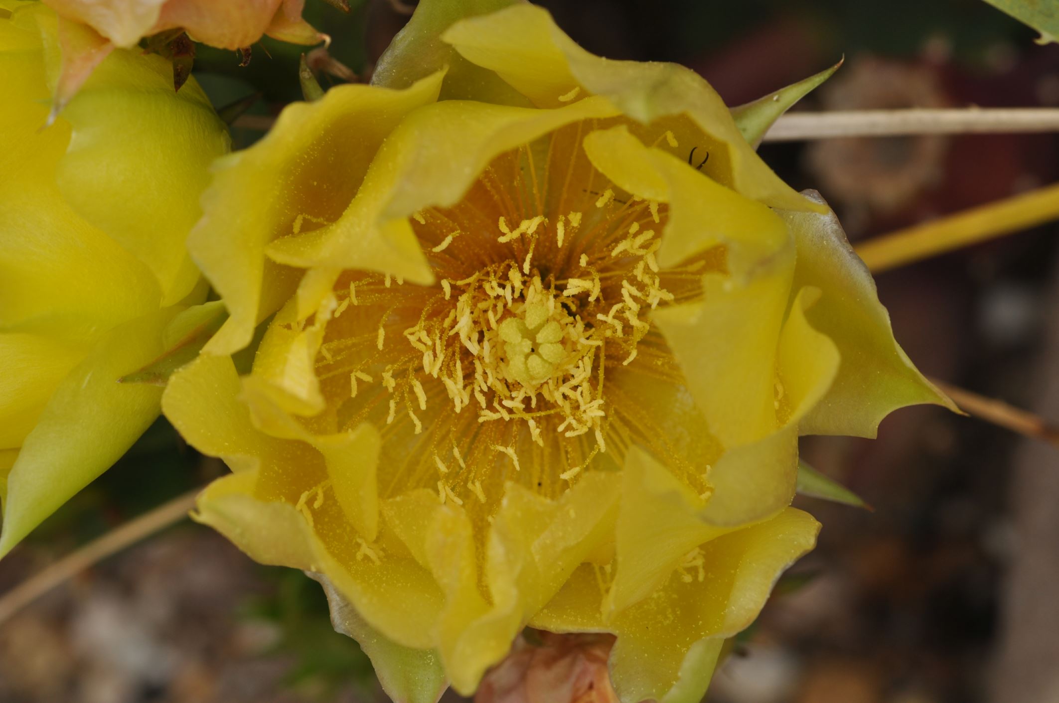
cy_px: 352
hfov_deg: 13.1
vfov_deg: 8.7
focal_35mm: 158
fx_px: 4627
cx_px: 530
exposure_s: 1/200
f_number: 8
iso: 200
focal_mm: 105
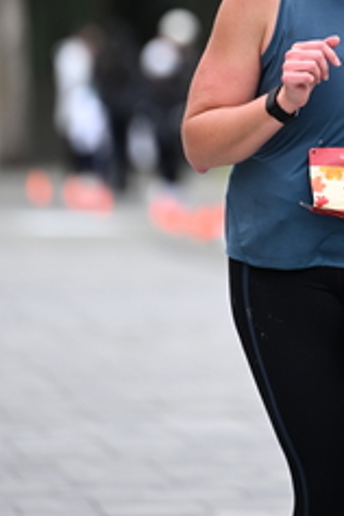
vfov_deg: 4.4
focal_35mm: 464
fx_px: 6650
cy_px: 28
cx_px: 317
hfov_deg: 3.0
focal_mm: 200
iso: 640
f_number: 2.8
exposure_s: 1/2000
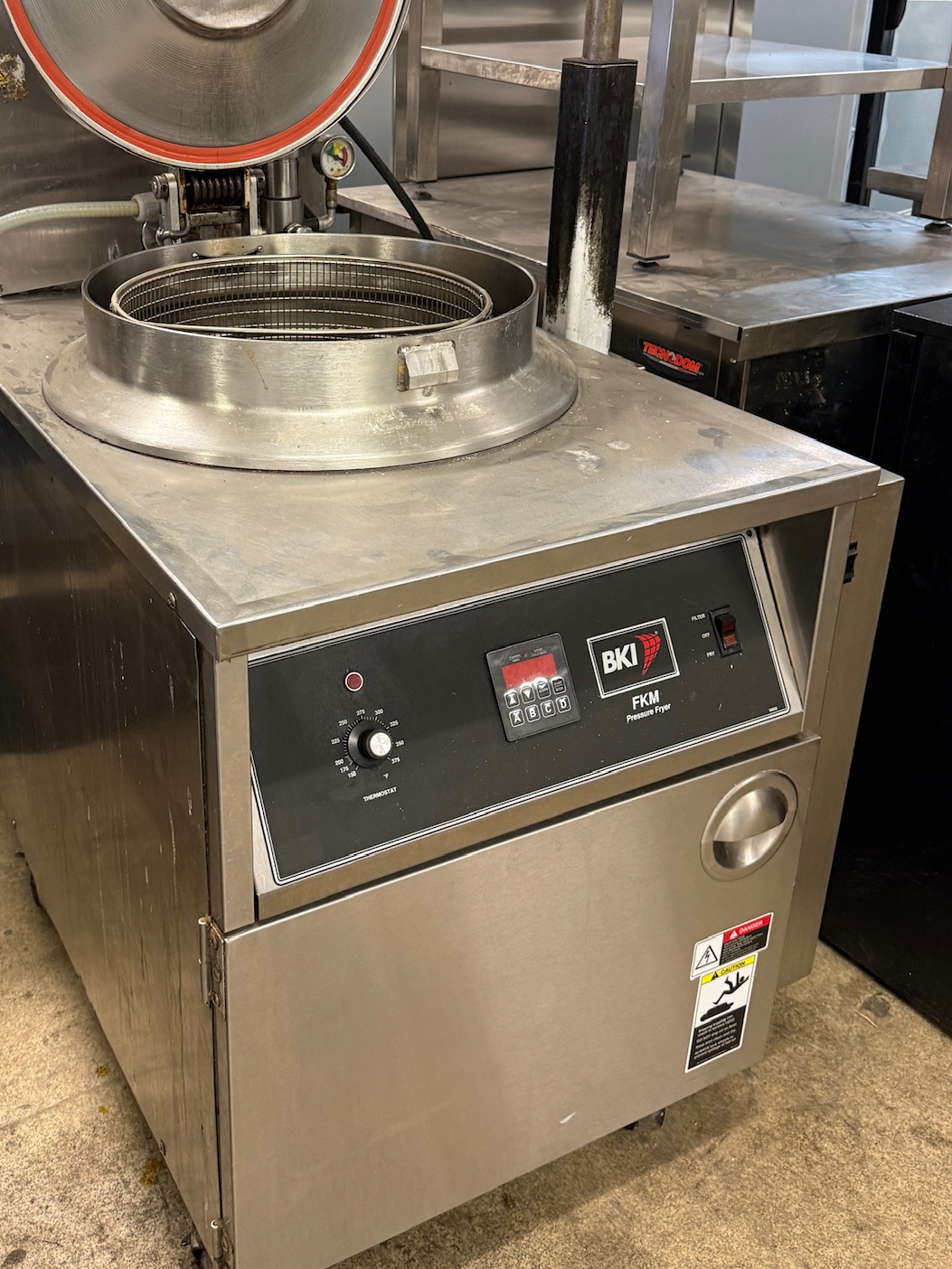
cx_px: 369
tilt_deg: -22.9
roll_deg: -0.4
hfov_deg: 40.5
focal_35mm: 35
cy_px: 498
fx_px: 1283
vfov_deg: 52.2
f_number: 1.78
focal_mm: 6.76
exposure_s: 1/50
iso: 250
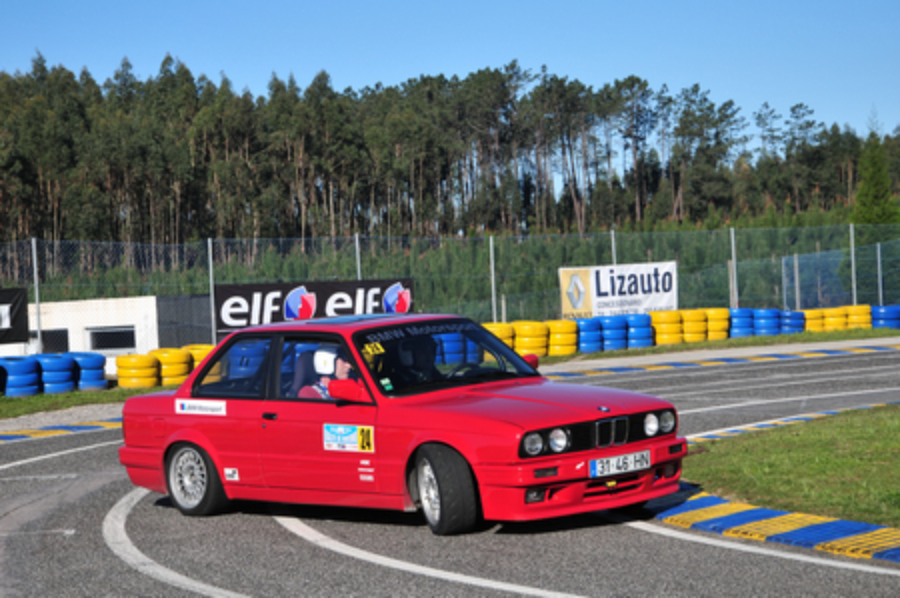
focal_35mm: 99
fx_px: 2472
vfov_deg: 13.8
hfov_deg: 20.6
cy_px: 299
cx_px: 450
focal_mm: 66
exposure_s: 1/800
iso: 250
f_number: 6.3
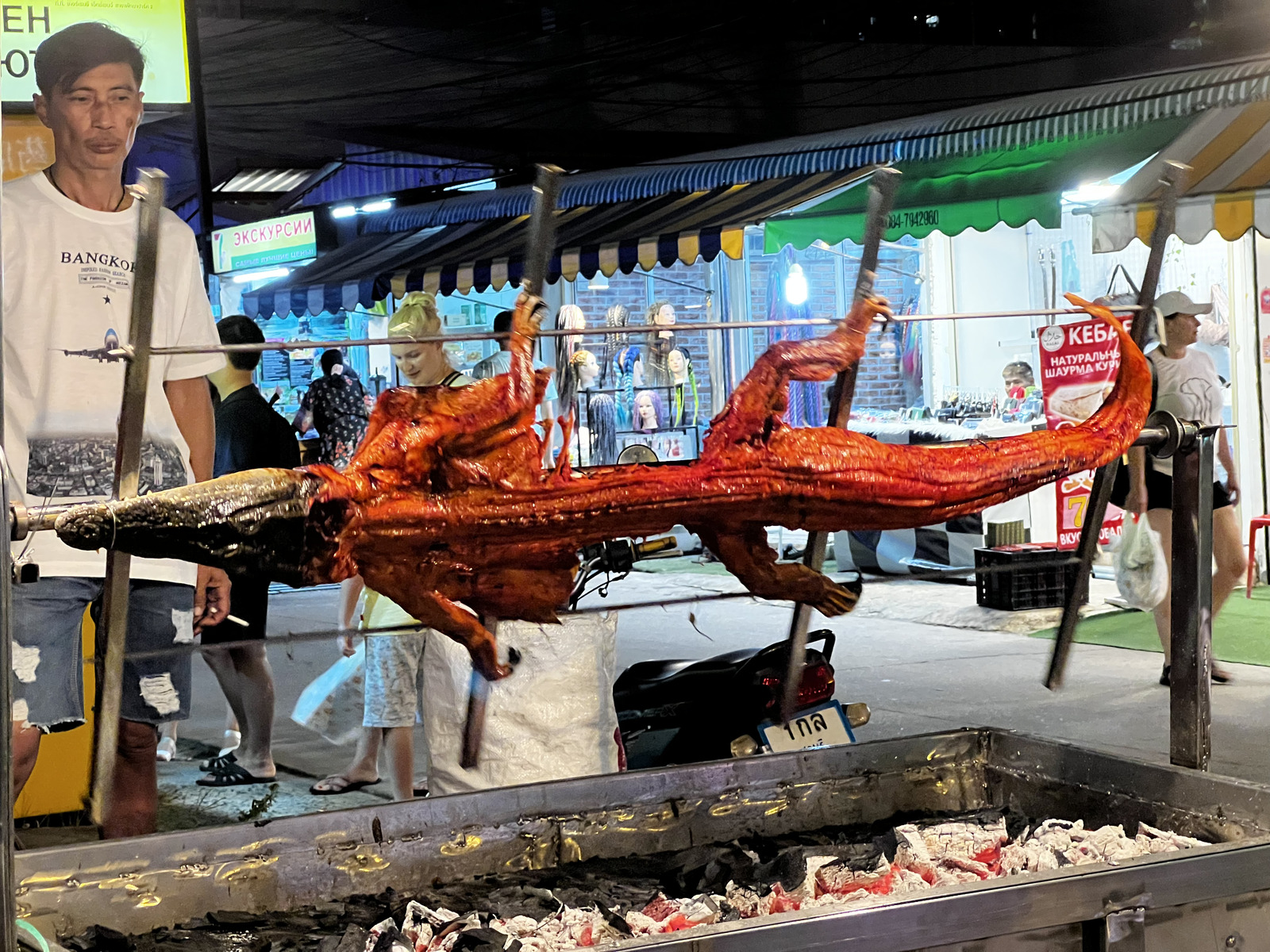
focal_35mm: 77
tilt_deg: -1.9
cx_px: 635
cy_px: 476
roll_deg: +2.7
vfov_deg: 19.1
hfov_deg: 25.3
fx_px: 2825
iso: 640
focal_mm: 9
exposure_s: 1/50
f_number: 2.8
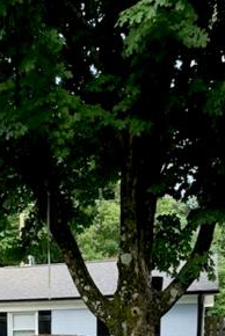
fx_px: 617
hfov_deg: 20.1
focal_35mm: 66
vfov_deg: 26.4
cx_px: 2
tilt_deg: -7.9
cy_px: 425
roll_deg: +1.2
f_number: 1.78
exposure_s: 1/153
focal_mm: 6.76
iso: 64
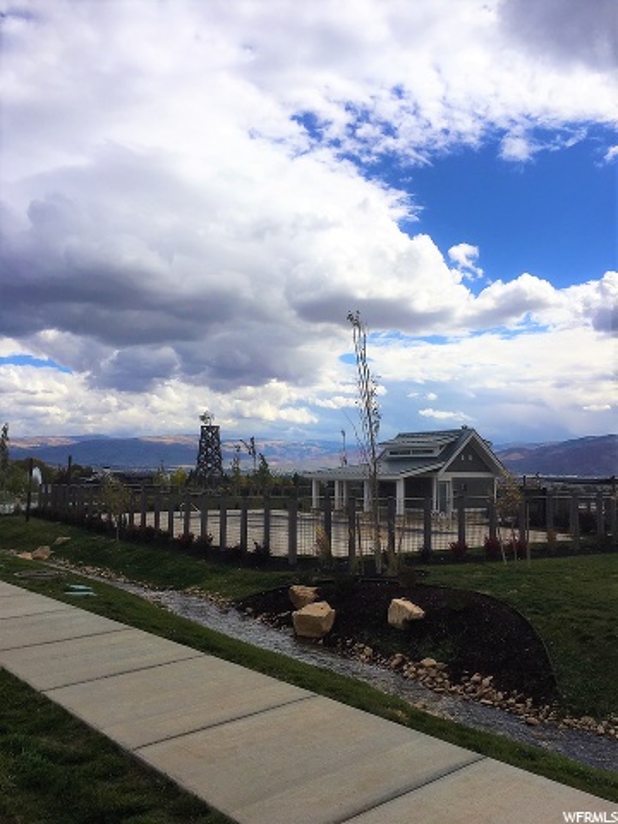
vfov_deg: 61.7
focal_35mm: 29
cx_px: 309
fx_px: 690
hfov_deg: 48.2
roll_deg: +0.6
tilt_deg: +5.2
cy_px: 412
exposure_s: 1/3205
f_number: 2.2
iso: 25
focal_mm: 4.15
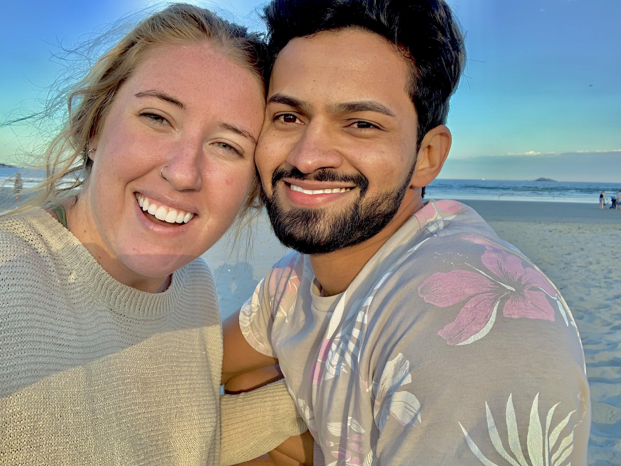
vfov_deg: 44.2
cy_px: 233
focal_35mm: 32
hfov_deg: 56.8
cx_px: 310
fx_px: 574
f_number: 2.2
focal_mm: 2.87
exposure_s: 1/220
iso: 16
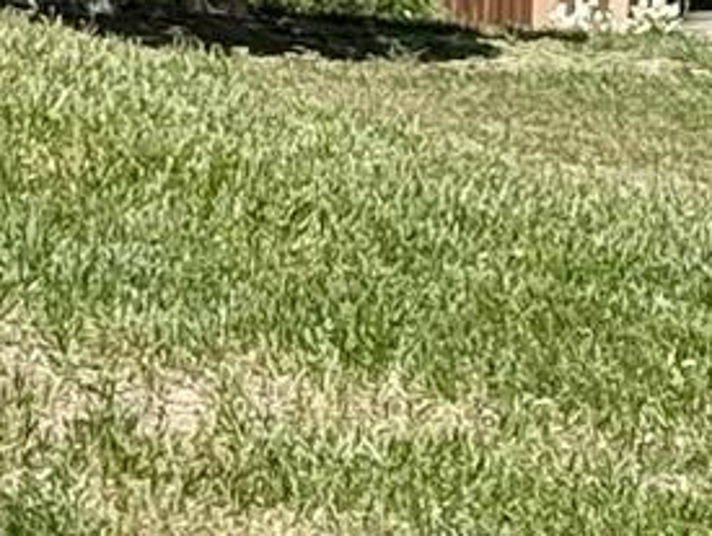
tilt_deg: +14.4
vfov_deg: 4.0
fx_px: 7353
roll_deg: -0.7
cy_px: -1253
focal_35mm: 357
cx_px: 973
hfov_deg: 5.5
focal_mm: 6.76
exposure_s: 1/2976
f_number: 1.78
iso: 64
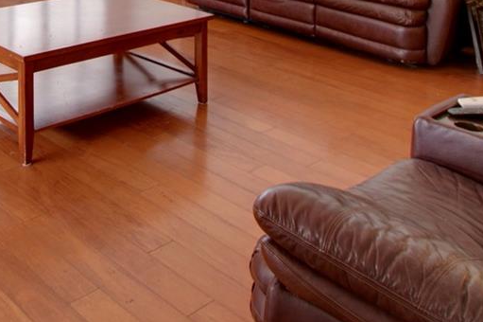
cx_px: 56
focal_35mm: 47
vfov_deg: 23.5
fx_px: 630
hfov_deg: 39.2
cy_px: -149
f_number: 7.1
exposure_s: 1/125
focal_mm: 10
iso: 100
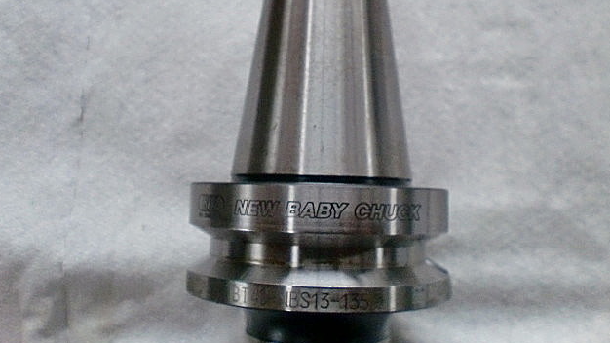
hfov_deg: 51.6
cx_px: 305
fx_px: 631
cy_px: 131
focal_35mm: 39
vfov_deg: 30.3
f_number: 3.1
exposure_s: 1/60
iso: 500
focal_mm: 6.3
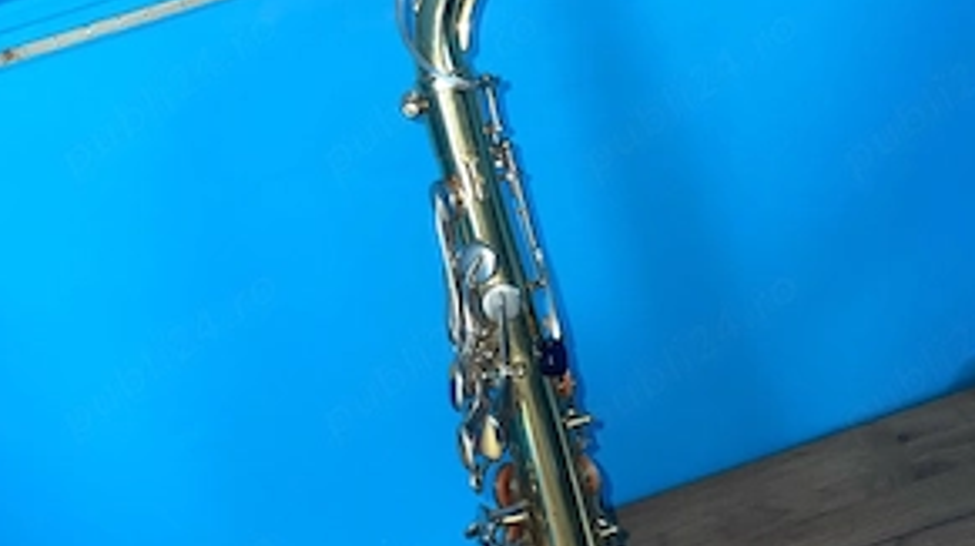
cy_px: 395
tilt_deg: -40.9
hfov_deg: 51.7
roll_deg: +14.3
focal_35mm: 39
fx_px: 1007
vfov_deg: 29.9
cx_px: 496
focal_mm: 4.2
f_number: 1.6
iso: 40
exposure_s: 1/33
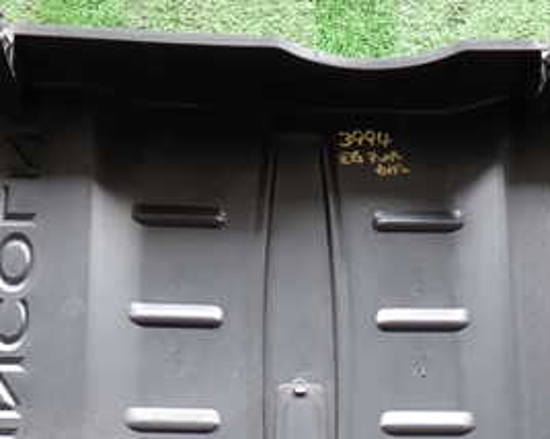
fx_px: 1139
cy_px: 363
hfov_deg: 27.1
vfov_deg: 21.5
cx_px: 304
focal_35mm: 70
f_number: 2.4
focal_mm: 5.79
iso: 200
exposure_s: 1/60
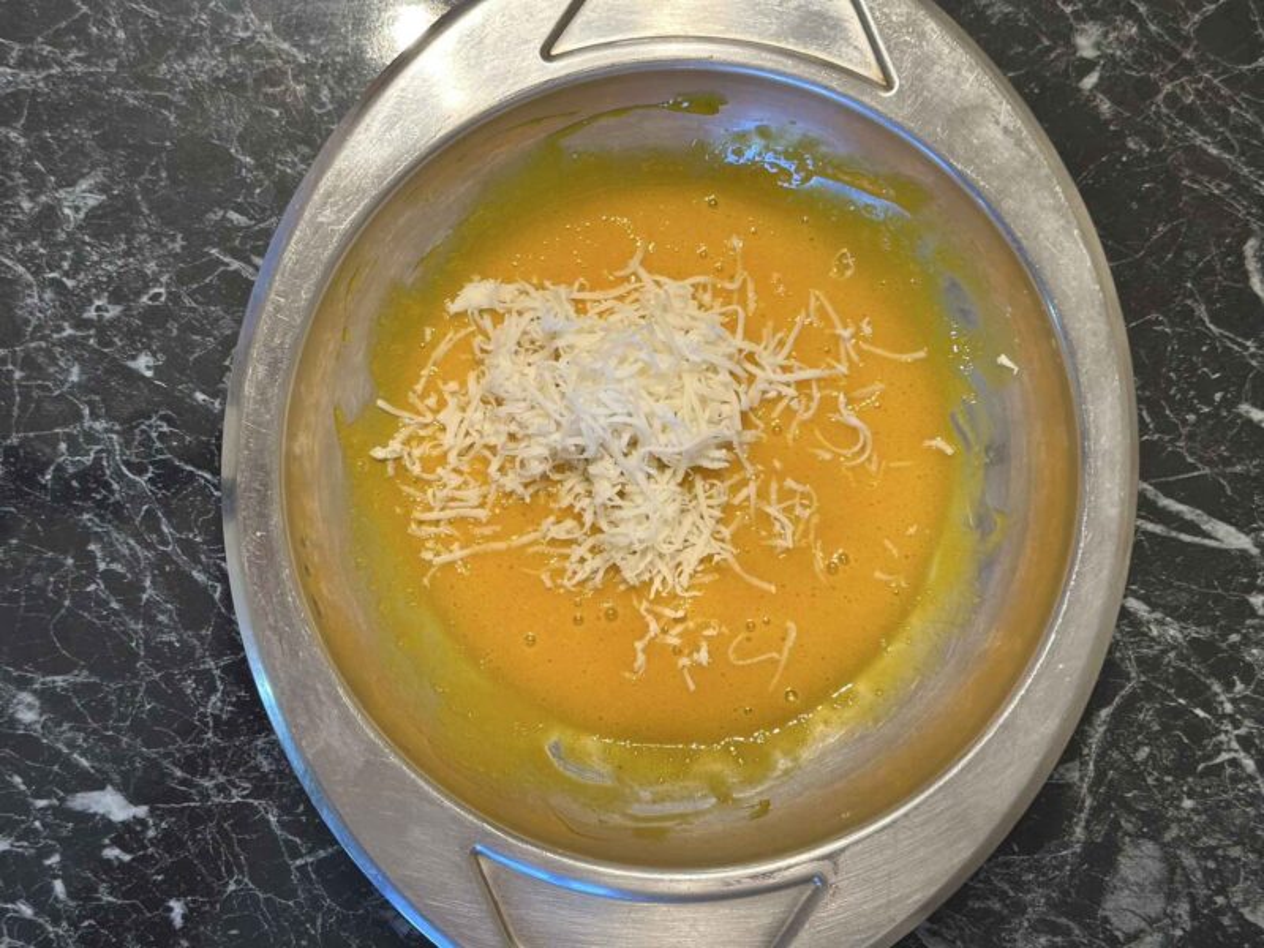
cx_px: 632
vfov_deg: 30.3
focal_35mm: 48
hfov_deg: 39.7
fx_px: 1753
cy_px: 474
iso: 125
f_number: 1.78
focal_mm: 6.86
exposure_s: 1/50
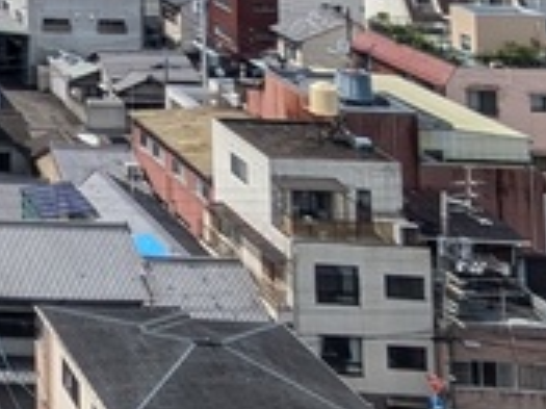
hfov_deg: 19.0
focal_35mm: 77
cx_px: -452
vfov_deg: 16.0
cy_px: -340
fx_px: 1214
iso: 50
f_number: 2.2
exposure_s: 1/1887
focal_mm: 1.83
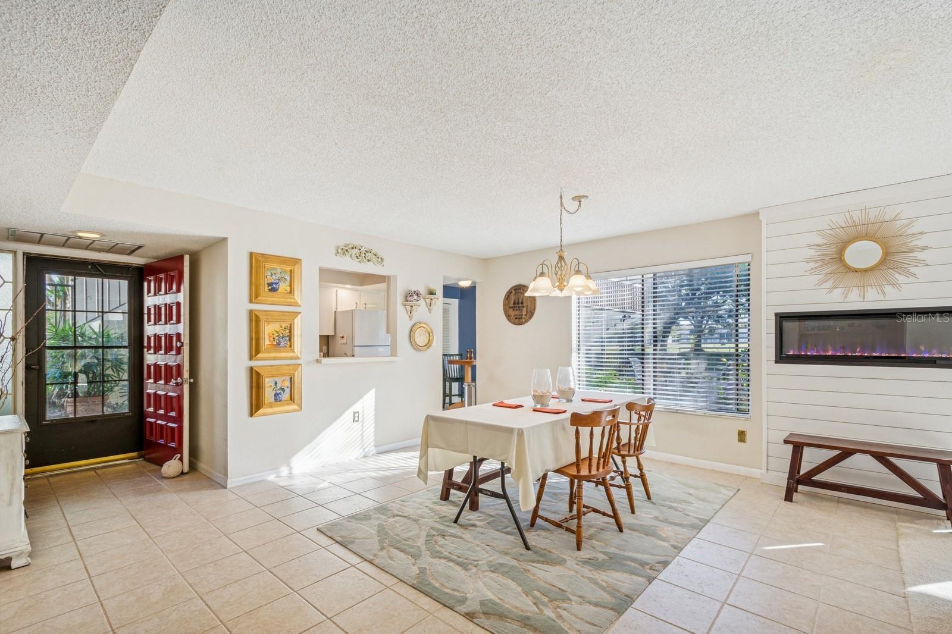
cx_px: 476
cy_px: 317
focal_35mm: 15
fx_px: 397
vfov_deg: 77.3
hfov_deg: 100.4
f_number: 8
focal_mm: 10
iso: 200
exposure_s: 1/10
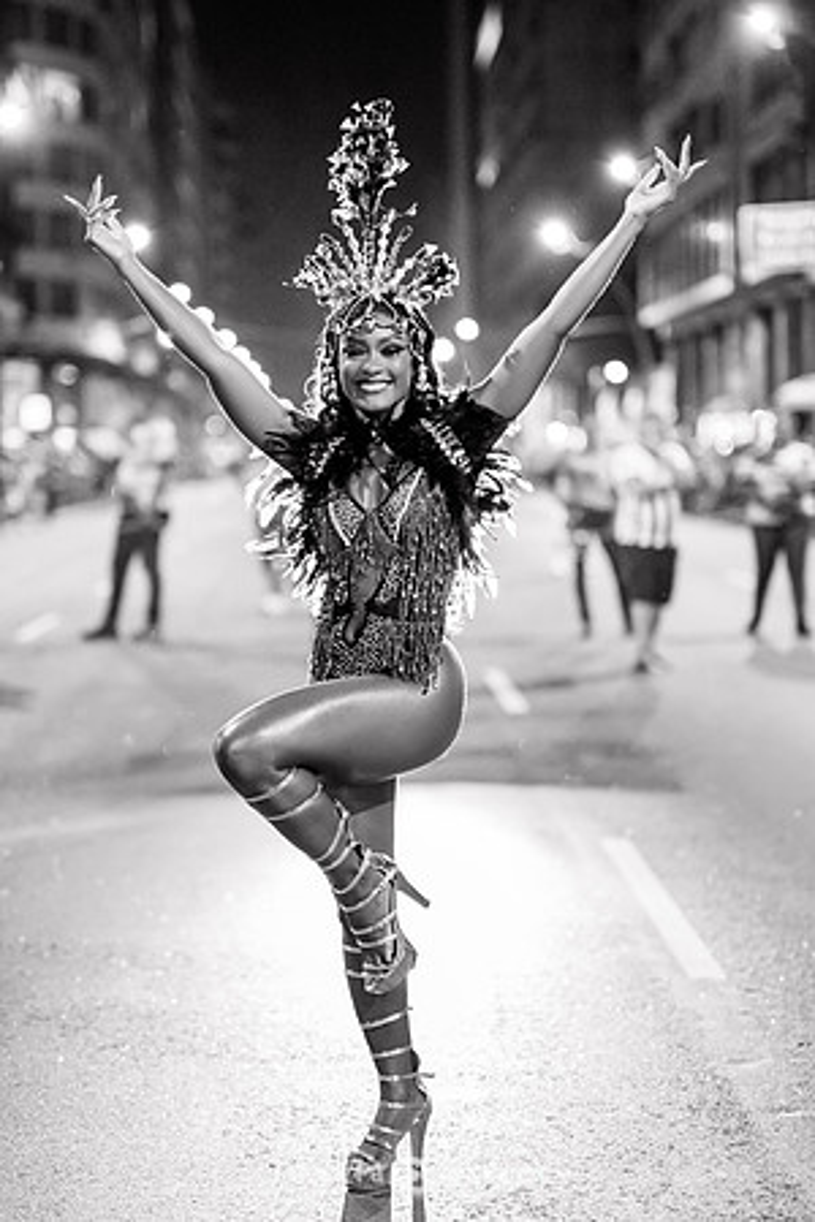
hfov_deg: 18.2
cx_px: 408
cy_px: 611
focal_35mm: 75
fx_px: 2547
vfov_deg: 27.0
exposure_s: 1/320
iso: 2000
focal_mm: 50
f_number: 1.2
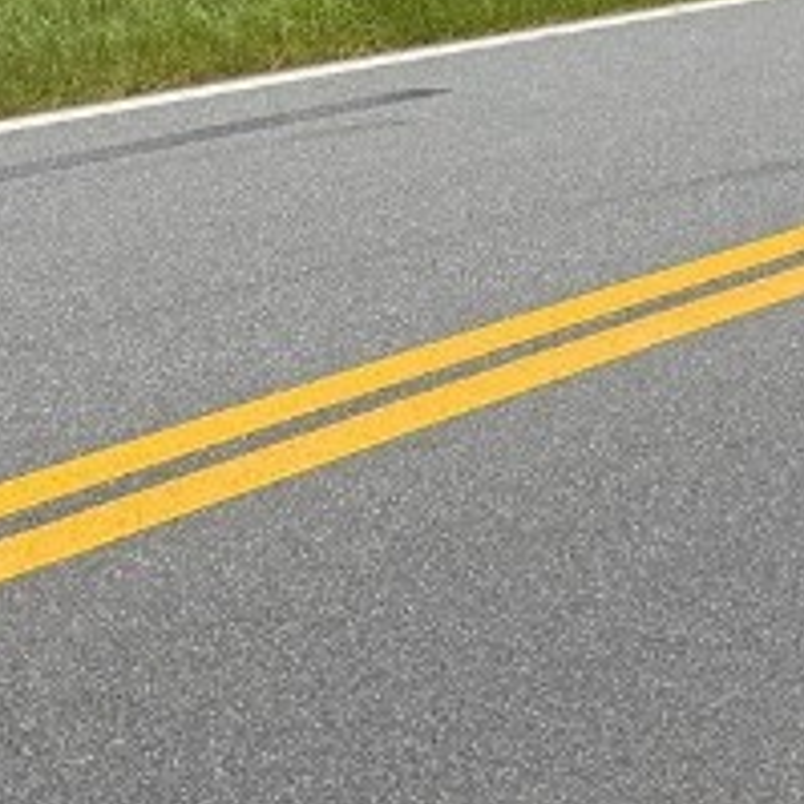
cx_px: 420
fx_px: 2864
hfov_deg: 16.0
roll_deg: -1.1
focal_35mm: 109
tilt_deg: +3.6
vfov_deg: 14.6
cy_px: -509
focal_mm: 6.76
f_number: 1.78
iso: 80
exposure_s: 1/4405
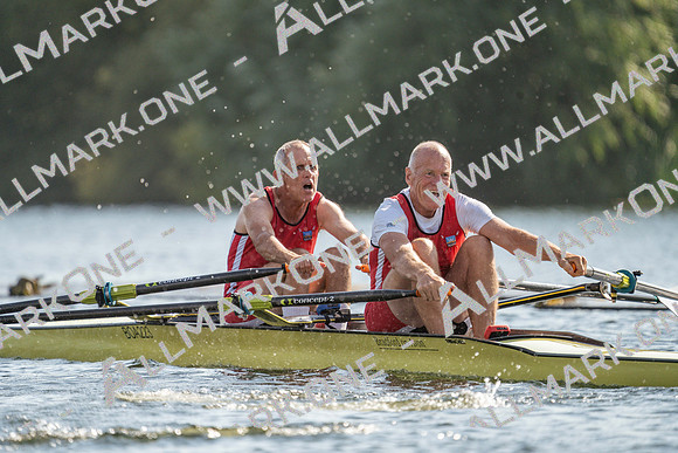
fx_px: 11302
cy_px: 226
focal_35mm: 600
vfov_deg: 2.3
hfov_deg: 3.4
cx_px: 339
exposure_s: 1/1600
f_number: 6.3
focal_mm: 600
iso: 400
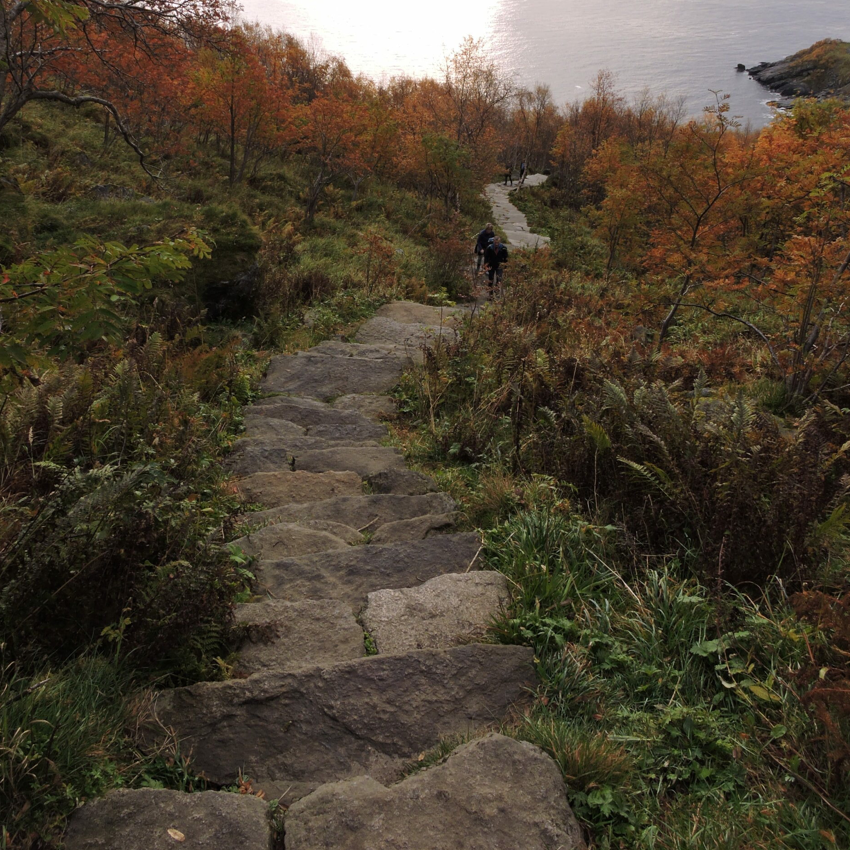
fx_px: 806
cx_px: 418
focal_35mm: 29
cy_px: 309
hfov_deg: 55.6
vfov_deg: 54.9
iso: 100
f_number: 4.8
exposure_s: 1/125
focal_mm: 4.3
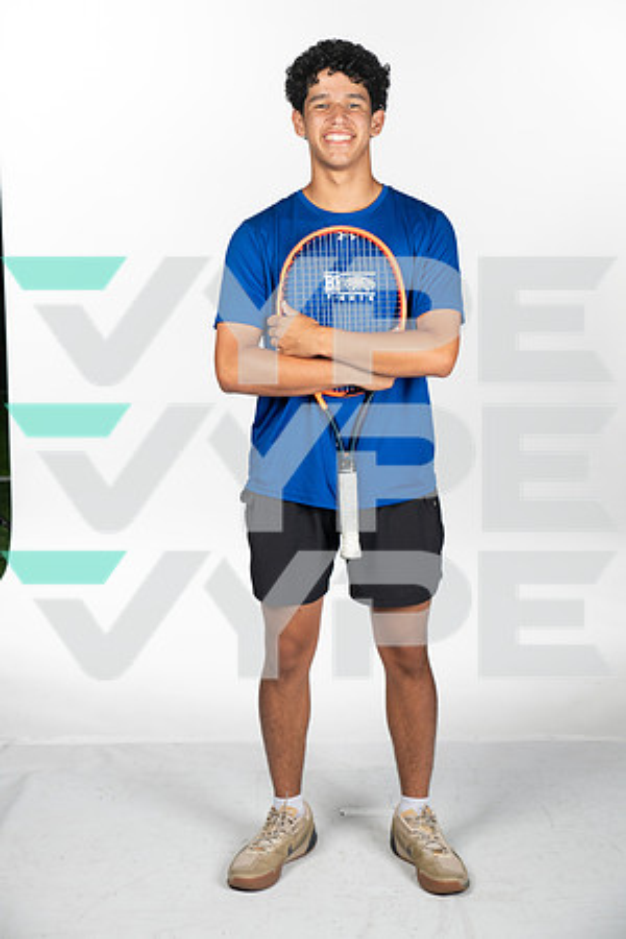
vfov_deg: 34.5
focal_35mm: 58
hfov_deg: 23.4
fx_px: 1513
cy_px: 470
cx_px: 313
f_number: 7.1
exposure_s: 1/500
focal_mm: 58
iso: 200
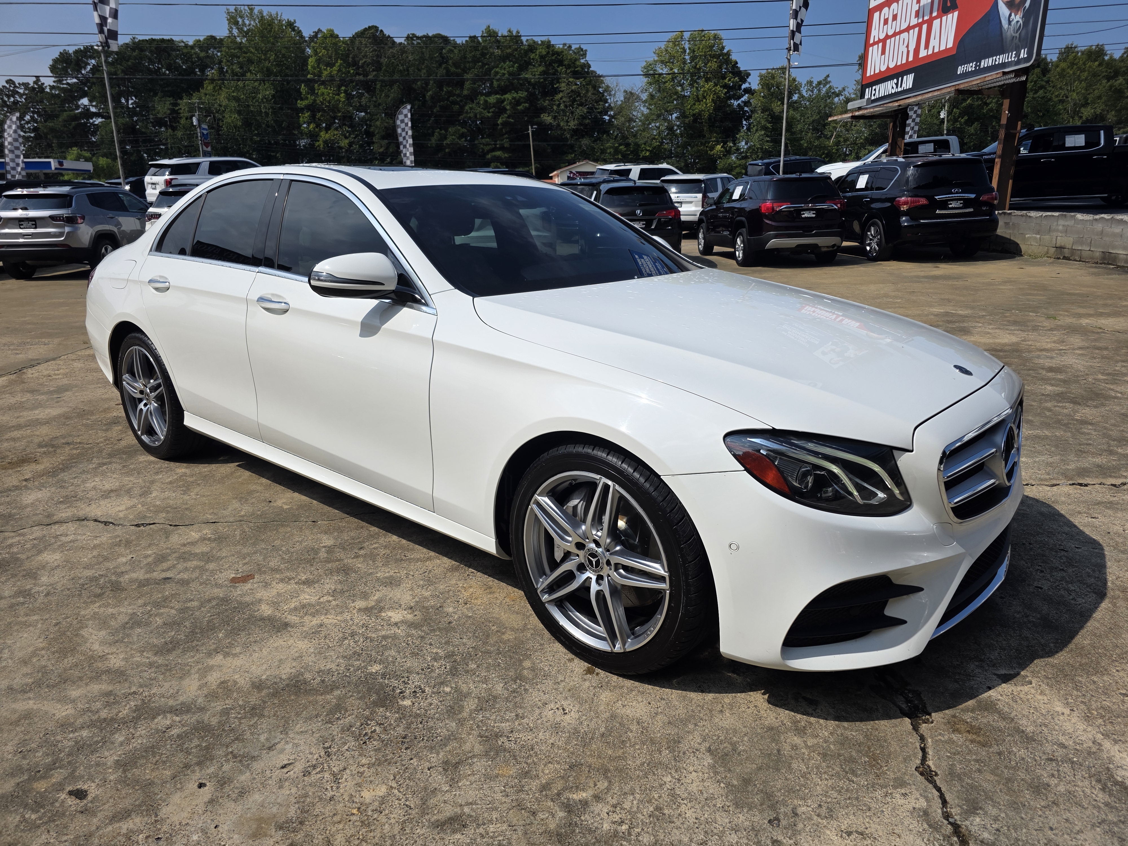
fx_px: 749
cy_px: 423
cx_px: 564
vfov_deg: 58.9
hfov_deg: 73.9
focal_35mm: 23
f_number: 1.7
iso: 50
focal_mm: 6.3
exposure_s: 1/7944
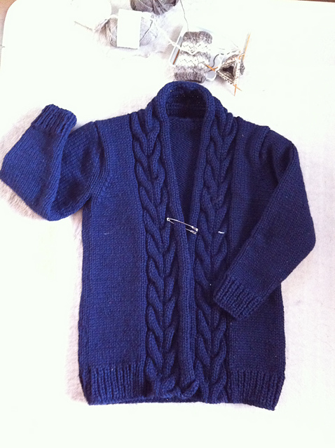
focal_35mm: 35
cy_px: 224
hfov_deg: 40.6
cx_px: 168
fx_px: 453
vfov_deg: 52.7
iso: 500
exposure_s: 1/15
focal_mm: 3.85
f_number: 2.8
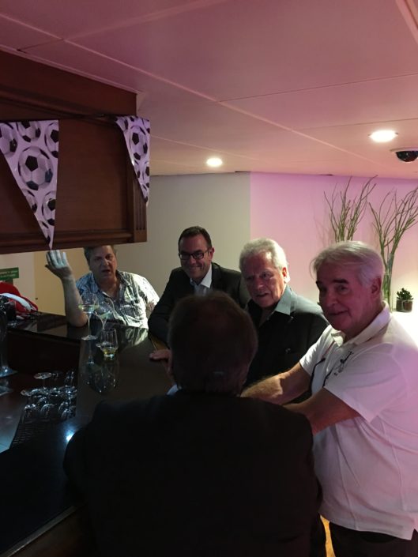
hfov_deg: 48.2
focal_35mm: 29
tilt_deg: -8.0
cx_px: 209
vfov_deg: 61.7
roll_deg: +0.0
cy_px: 278
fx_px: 467
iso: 160
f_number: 2.2
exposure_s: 1/8
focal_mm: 4.15
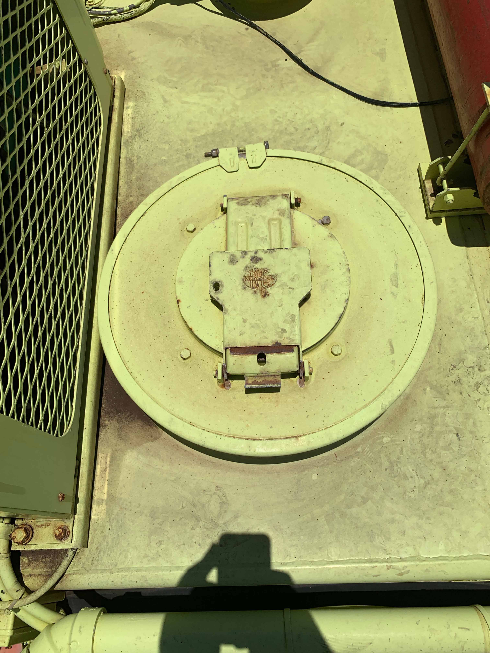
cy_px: 326
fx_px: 491
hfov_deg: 53.1
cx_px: 245
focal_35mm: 26
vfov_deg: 67.3
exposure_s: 1/9524
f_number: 1.8
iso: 25
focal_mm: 4.25
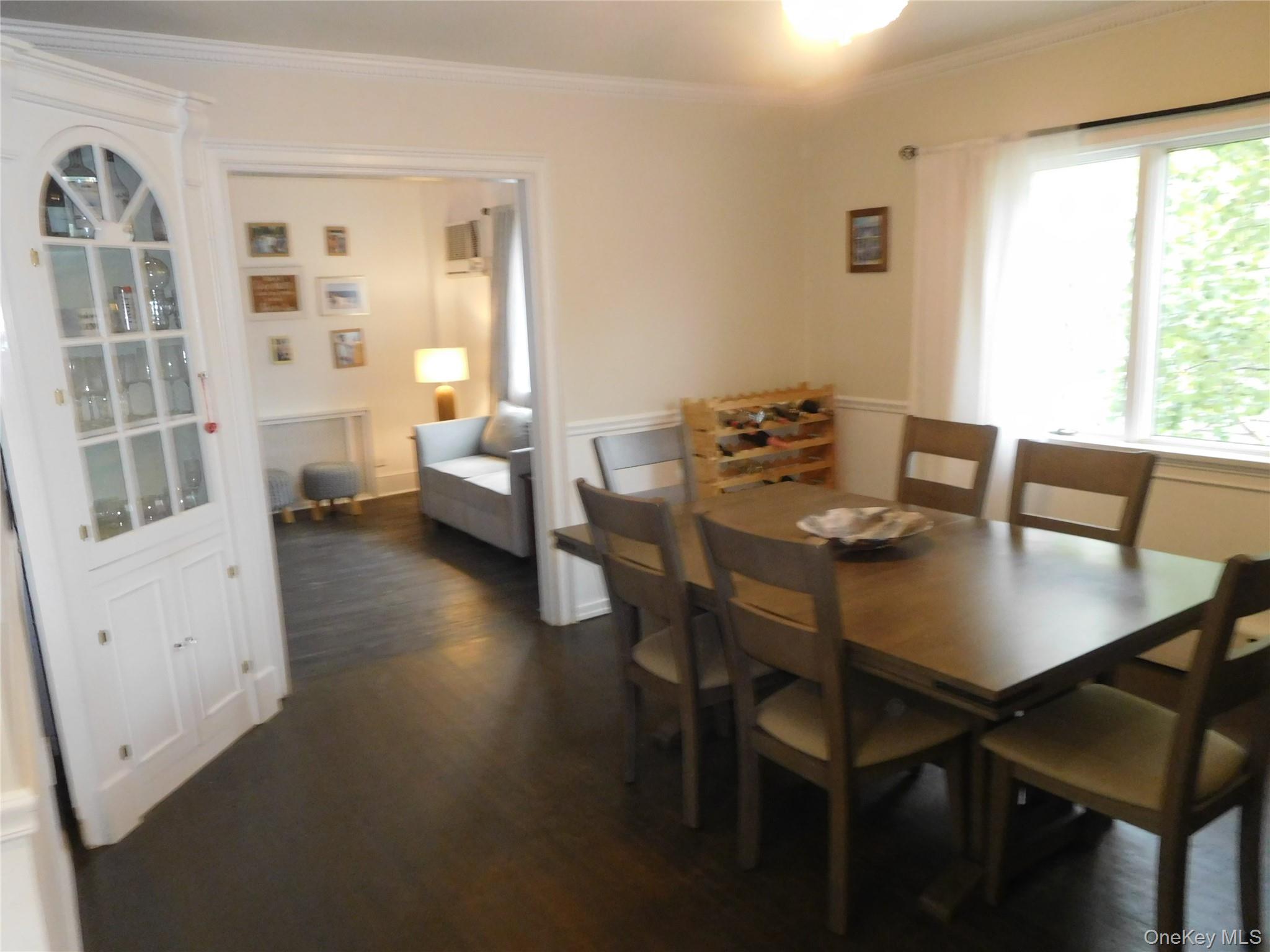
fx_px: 917
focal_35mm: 25
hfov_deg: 69.4
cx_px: 635
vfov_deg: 54.9
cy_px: 476
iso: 560
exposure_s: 1/30
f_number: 3.4
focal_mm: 4.5
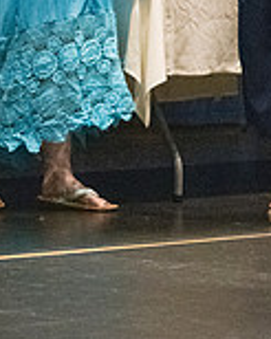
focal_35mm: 477
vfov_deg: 4.0
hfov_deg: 3.2
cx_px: 136
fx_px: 4787
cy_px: -90
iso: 10000
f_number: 3.2
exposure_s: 1/400
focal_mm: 116
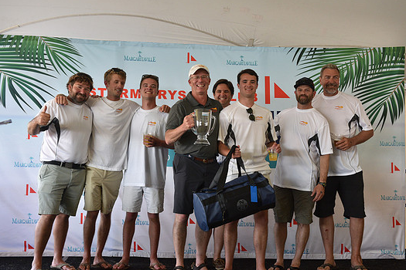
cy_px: 140
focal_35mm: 53
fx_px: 598
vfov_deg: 25.5
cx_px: 204
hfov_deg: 37.5
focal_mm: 48
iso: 800
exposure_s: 1/160
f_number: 4.5
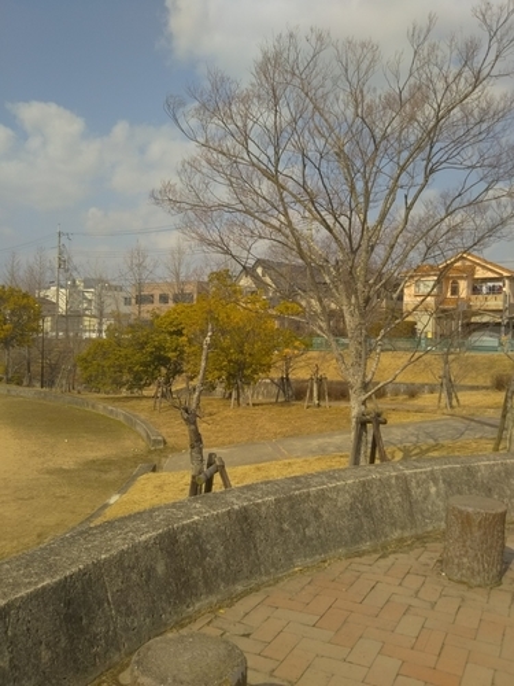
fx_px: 594
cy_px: 343
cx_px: 257
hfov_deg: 46.8
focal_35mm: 30
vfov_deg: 60.0
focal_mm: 4
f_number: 2.2
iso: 40
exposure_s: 1/1118
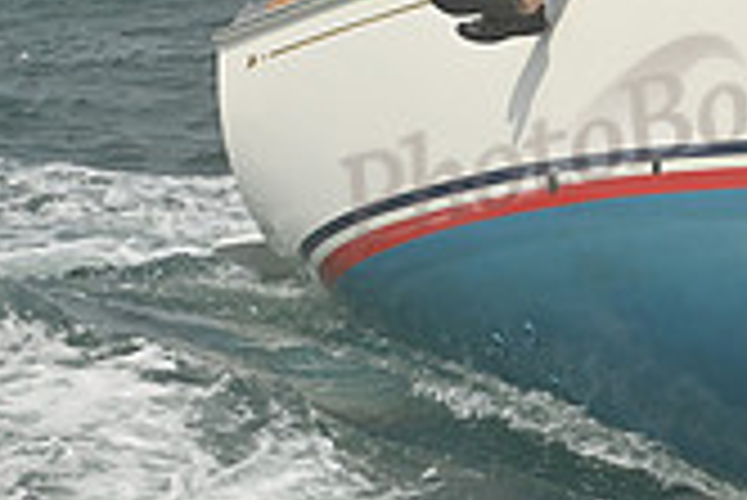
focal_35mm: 244
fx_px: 5067
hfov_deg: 8.2
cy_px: -169
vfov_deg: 5.6
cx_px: 1210
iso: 320
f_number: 13
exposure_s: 1/1250
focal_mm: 70
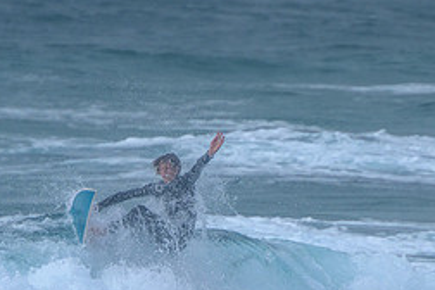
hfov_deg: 1.6
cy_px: 315
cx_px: 121
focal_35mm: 1269
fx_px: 15333
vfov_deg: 1.1
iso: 500
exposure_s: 1/2000
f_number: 8
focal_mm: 400
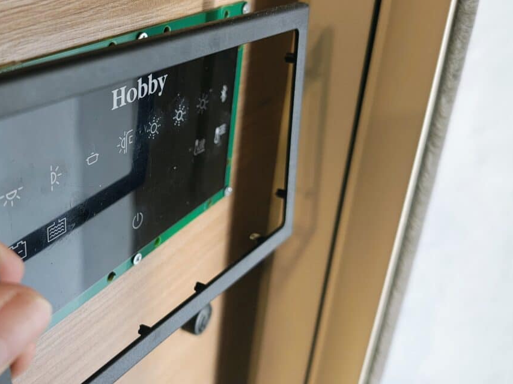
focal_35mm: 35
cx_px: 138
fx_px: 519
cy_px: 158
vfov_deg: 40.5
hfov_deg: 50.8
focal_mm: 6.57
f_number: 1.6
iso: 1356
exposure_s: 1/100
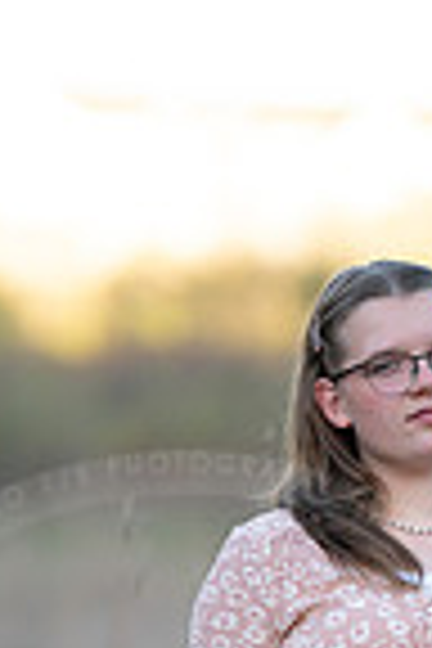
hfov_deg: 5.2
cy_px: 999
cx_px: 306
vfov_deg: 7.6
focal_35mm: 266
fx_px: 4788
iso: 160
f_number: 1.3
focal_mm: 85
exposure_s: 1/1000
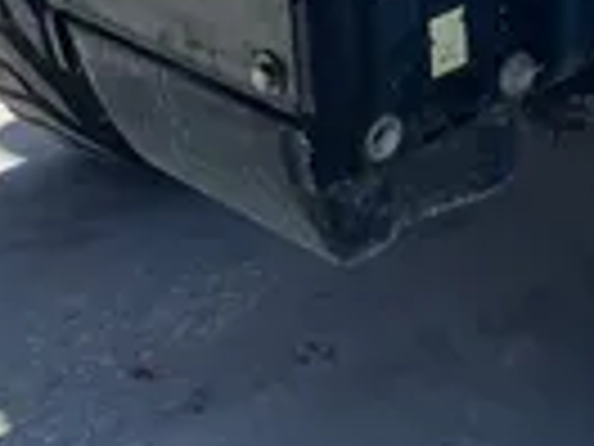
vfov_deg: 12.8
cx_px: 832
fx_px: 1853
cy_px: -291
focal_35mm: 108
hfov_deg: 16.9
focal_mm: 4.2
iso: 32
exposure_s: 1/2681
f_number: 1.6
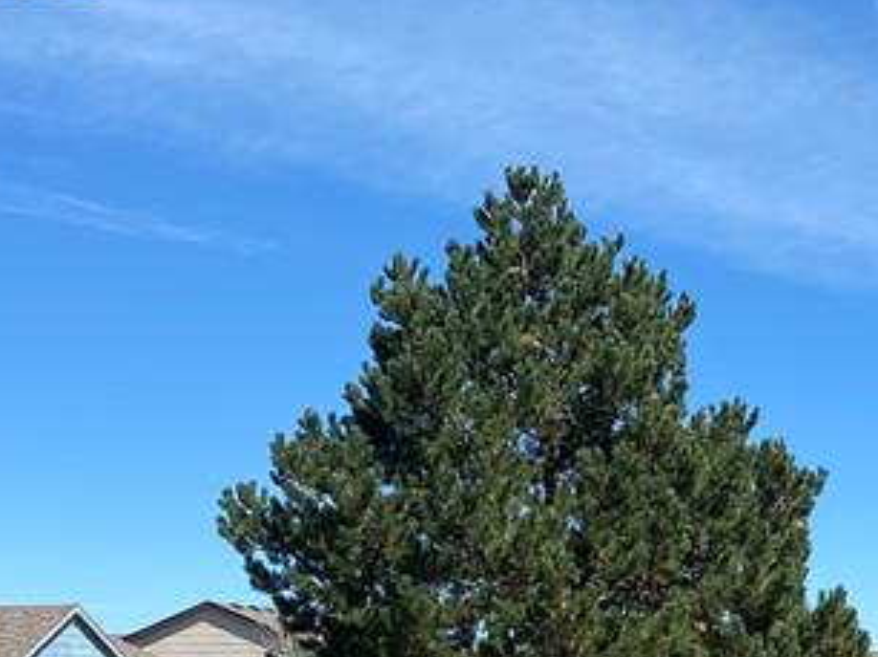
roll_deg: -0.1
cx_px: 1024
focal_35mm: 87
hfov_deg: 21.1
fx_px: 2205
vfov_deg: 16.1
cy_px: 839
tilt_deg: -3.1
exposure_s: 1/2066
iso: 32
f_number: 1.8
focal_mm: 4.25
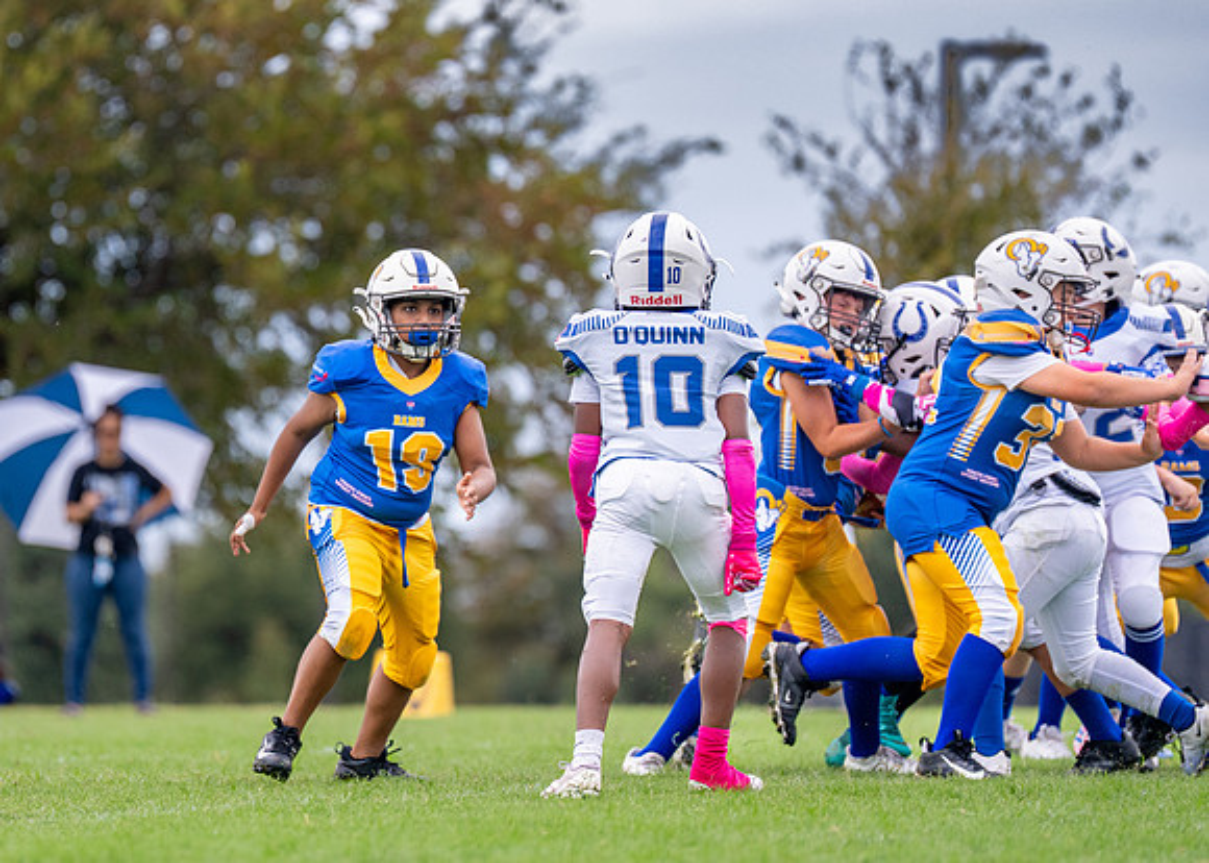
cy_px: 368
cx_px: 375
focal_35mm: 338
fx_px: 11587
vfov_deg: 4.3
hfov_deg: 6.0
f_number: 2.8
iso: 400
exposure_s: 1/1600
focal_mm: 200
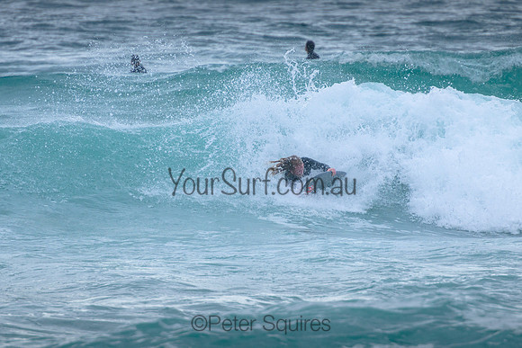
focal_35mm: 550
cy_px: 154
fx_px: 7979
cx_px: 255
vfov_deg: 2.5
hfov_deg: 3.7
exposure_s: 1/2000
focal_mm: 400
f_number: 5.6
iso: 400
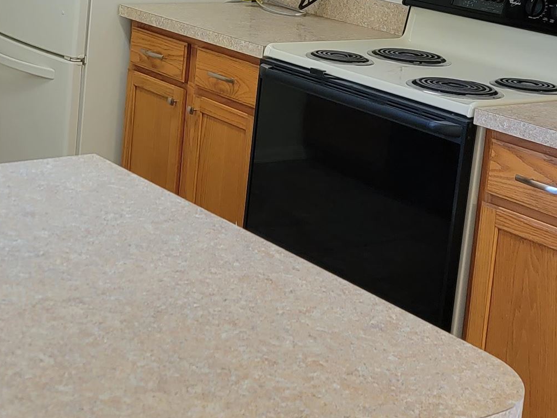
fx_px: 1174
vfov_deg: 19.7
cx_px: 116
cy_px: 22
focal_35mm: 73
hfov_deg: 26.2
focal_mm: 6.7
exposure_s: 1/119
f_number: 1.8
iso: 320
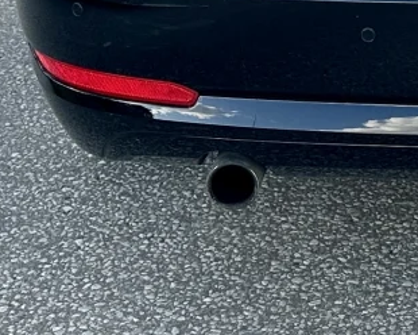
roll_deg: +1.6
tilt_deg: -14.2
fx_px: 1794
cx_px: 591
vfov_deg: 10.3
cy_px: -158
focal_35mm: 145
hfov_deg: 12.7
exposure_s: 1/680
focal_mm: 6.86
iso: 80
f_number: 1.78
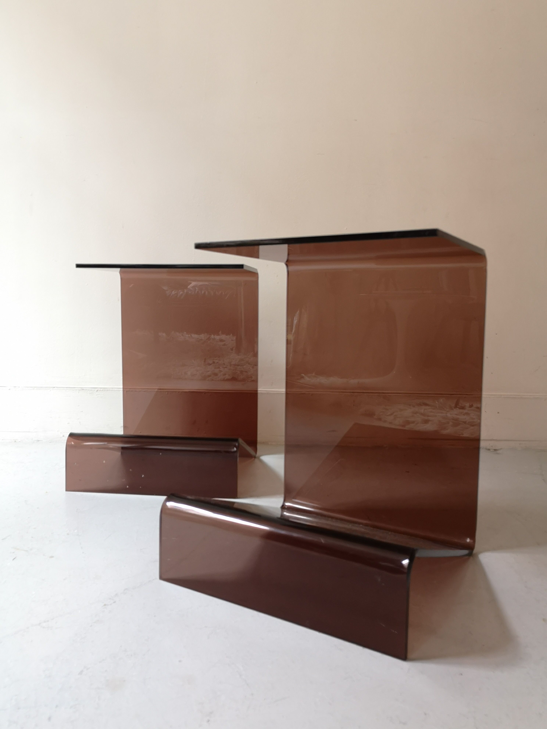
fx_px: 569
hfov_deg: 51.4
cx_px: 274
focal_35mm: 27
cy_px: 364
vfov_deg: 65.3
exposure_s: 1/50
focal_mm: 3.95
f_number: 1.8
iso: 160
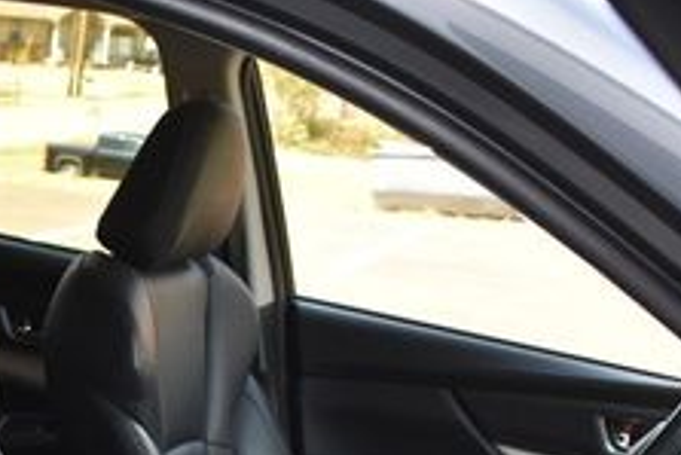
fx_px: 1628
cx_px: 110
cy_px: 637
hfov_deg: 23.2
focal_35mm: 86
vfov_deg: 15.0
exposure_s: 1/250
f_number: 3.5
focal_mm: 20
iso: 800
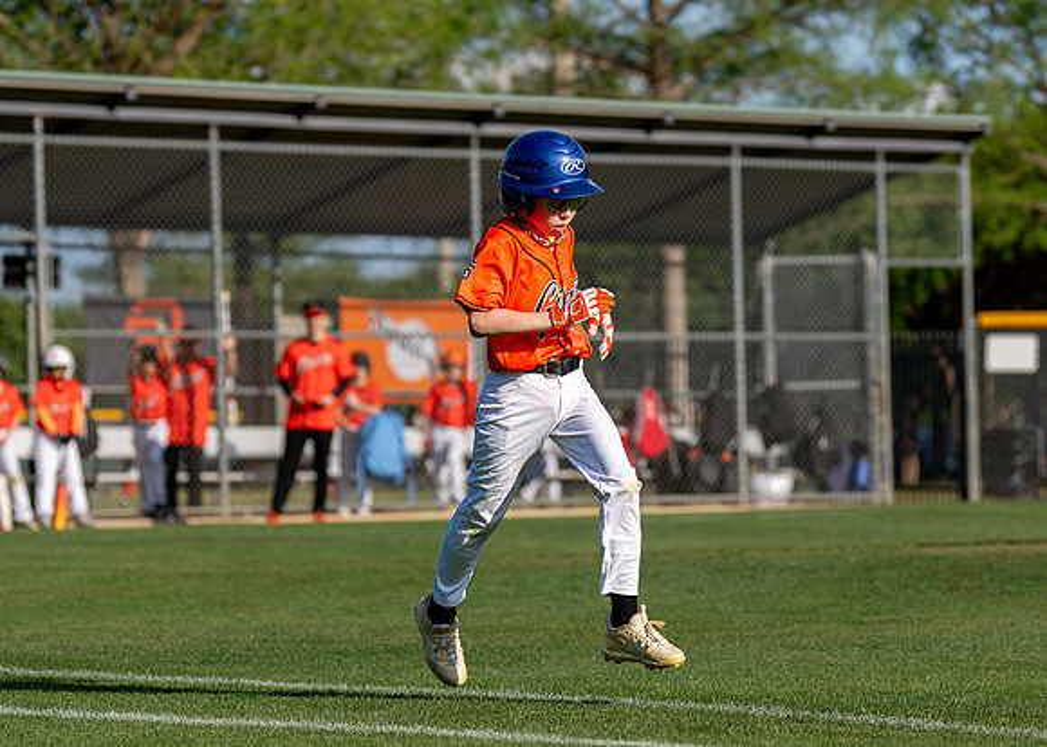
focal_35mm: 172
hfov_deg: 11.7
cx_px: 538
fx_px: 5121
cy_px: 415
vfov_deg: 8.3
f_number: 2.8
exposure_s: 1/2500
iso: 100
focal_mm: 102
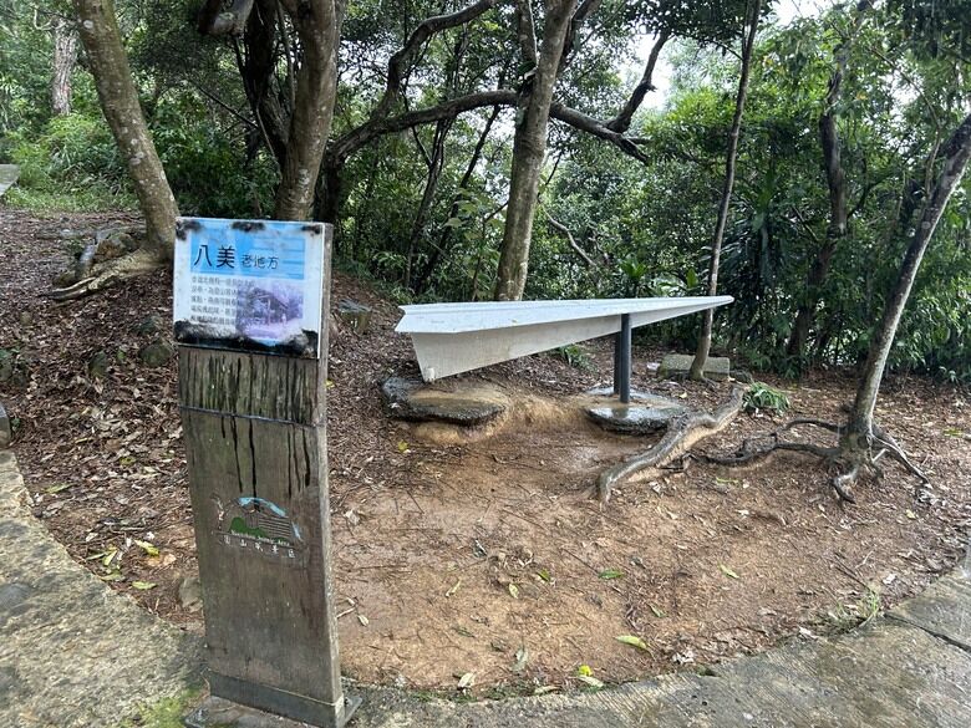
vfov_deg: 53.1
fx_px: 729
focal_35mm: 26
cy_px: 364
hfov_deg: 67.3
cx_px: 486
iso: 125
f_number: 1.5
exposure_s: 1/121
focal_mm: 5.7
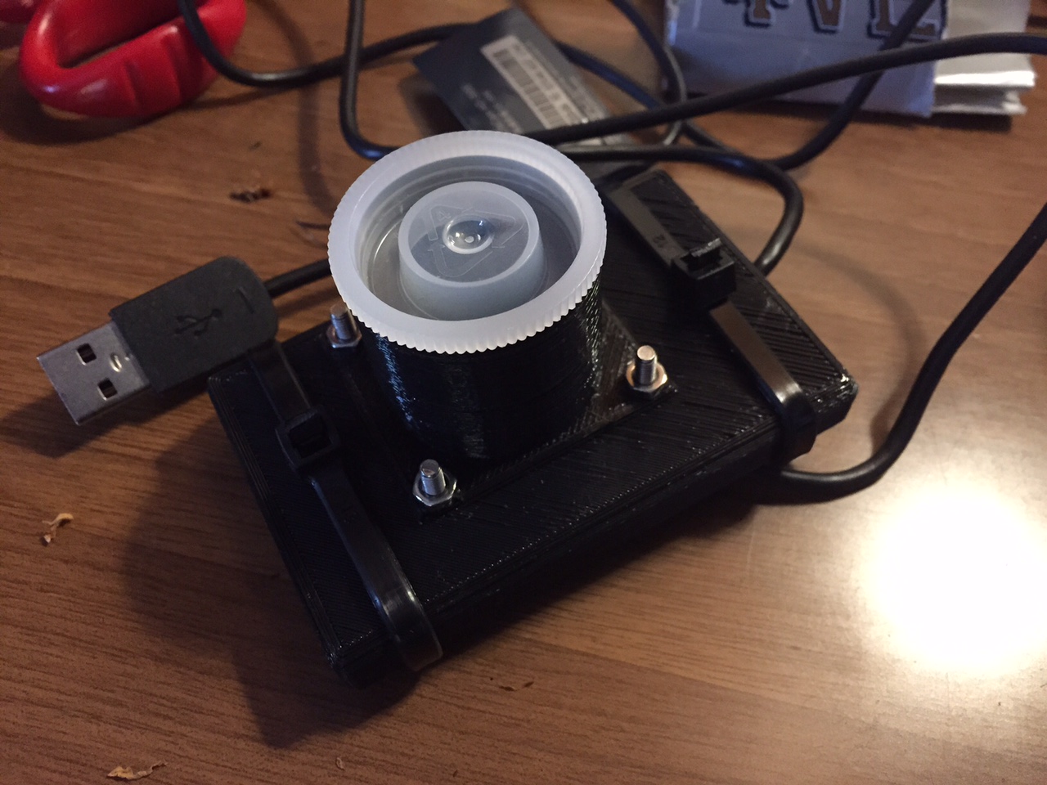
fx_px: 877
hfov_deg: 61.7
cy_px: 392
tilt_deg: -53.8
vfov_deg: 48.2
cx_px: 524
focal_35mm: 29
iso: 320
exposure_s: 1/15
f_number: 2.2
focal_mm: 4.15
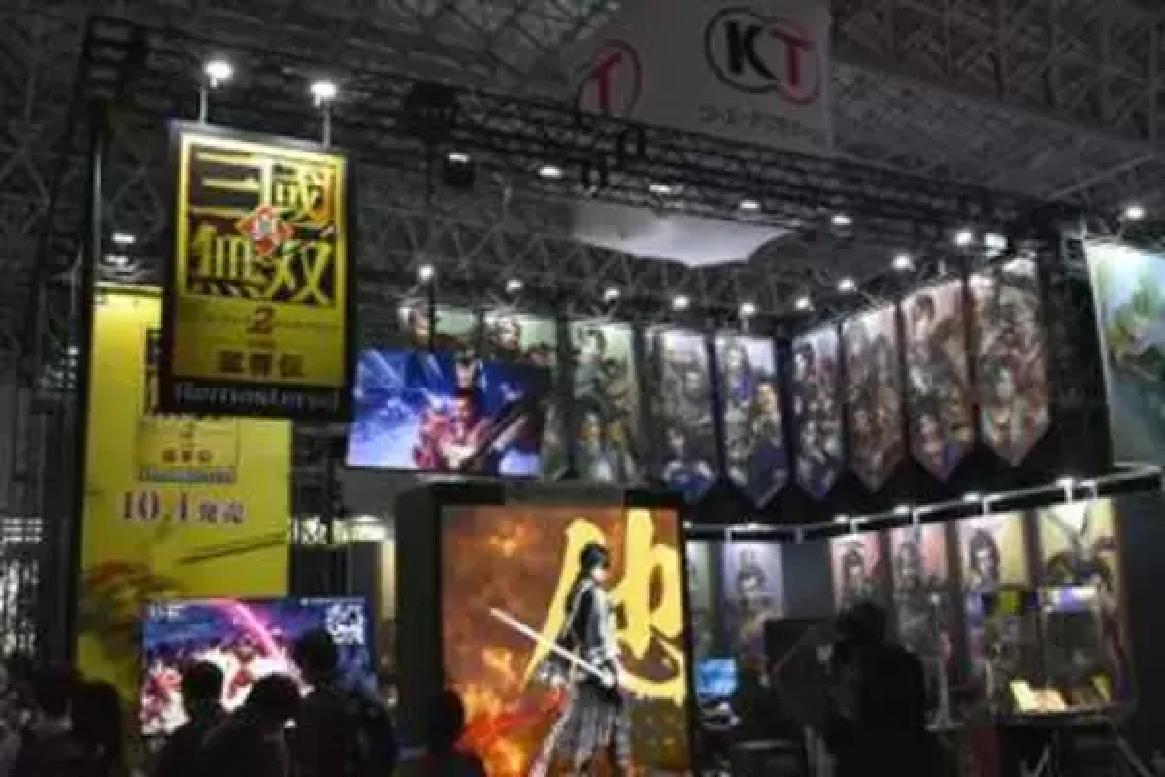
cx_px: 582
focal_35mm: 36
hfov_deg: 53.1
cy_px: 388
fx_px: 1165
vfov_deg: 36.9
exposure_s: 1/200
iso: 4000
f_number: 7.1
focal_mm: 24
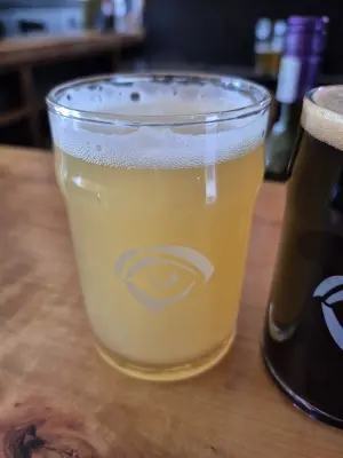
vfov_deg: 73.9
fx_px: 304
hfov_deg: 58.9
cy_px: 229
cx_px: 172
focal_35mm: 23
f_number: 1.8
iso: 320
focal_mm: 5.4
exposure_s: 1/120
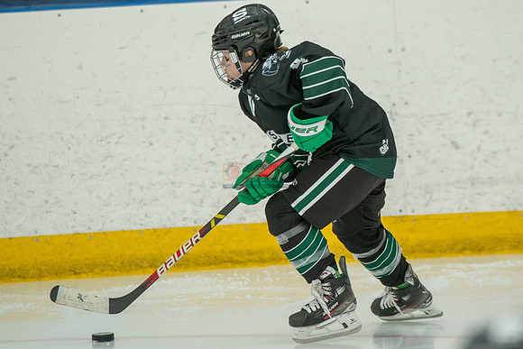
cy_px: 127
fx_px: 7498
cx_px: 323
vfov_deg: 2.7
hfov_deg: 4.0
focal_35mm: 516
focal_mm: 300
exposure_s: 1/2000
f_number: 3.5
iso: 1600
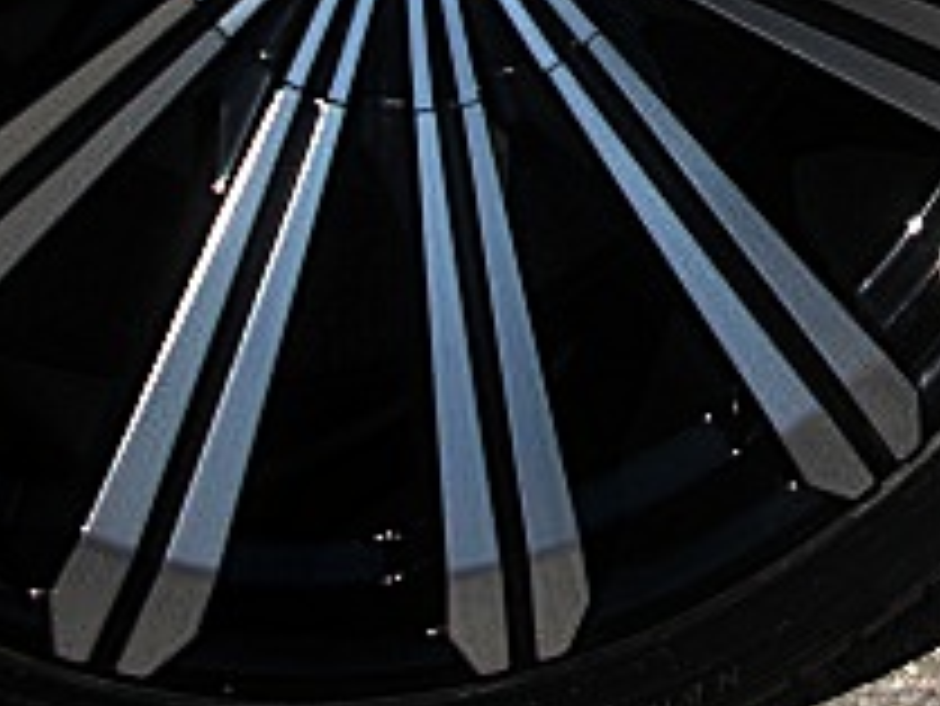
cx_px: 962
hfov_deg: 17.4
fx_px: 2989
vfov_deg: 12.9
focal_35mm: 110
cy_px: -274
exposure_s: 1/500
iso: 50
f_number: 2.8
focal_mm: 6.3
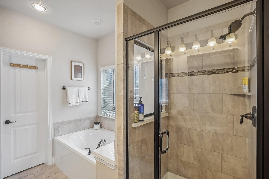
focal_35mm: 15
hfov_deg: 100.4
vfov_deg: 77.3
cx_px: 134
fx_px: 112
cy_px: 90
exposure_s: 1/45
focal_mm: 10
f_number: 8
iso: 400
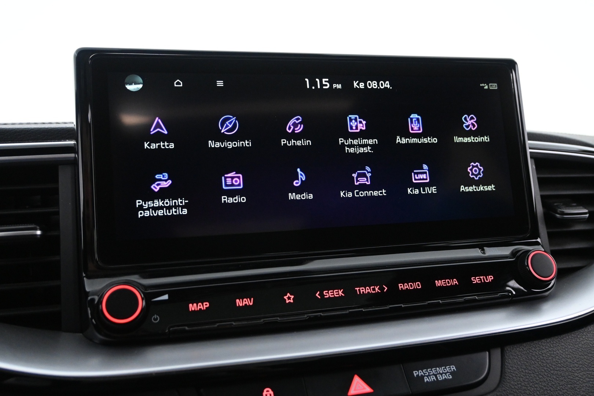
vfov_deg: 39.1
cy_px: 198
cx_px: 297
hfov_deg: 56.1
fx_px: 557
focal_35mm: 34
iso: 3200
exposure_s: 1/30
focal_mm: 22.5
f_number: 4
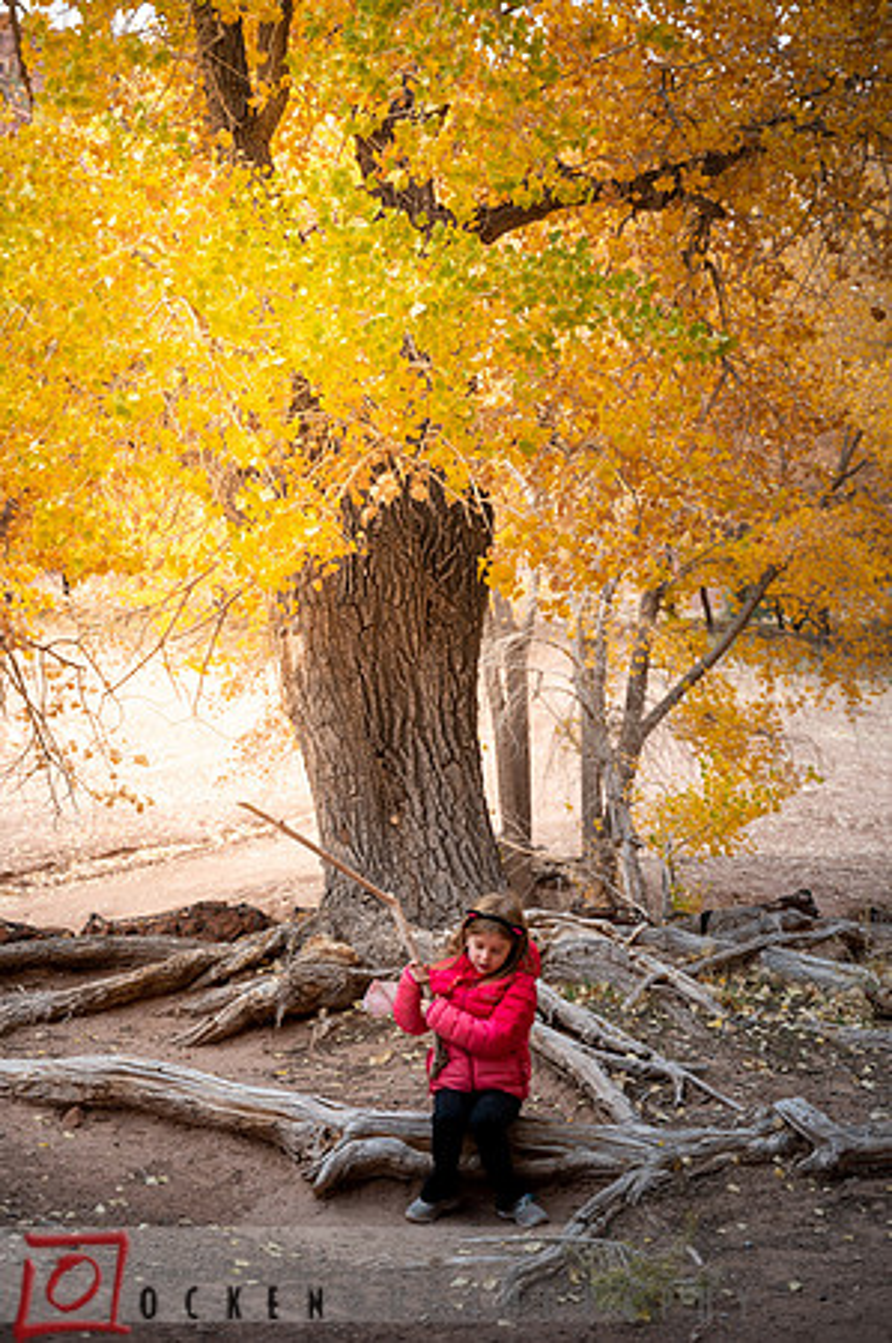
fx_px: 2160
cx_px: 446
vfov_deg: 34.5
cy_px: 672
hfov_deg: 23.3
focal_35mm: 58
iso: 400
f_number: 4
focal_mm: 58
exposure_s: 1/800
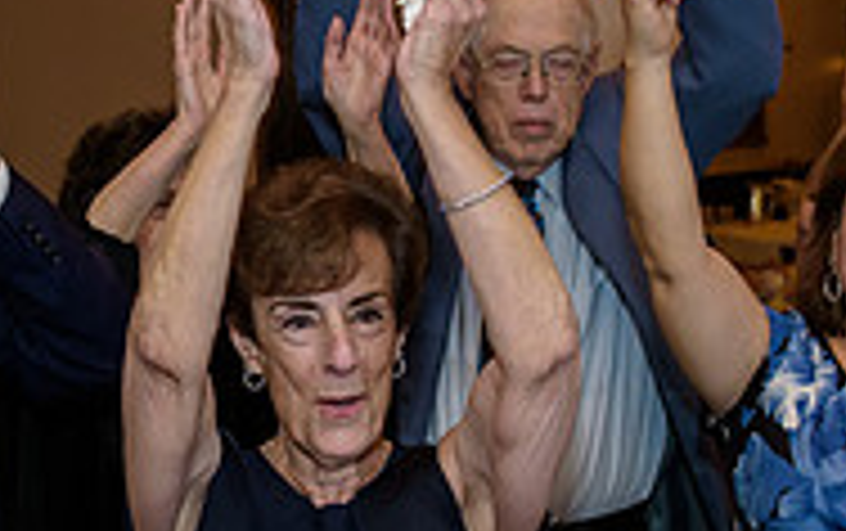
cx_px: 274
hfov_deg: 23.4
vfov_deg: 14.9
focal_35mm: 88
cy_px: 299
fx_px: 2031
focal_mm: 28
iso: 1600
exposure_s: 1/125
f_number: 3.2
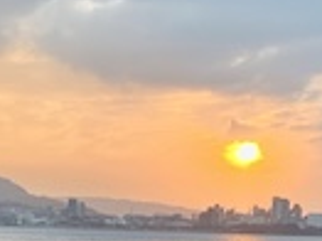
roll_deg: -1.9
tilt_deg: -3.4
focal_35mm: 127
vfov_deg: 11.4
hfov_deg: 15.2
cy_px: 298
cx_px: -25
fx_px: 1180
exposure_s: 1/521
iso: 50
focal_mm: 5.7
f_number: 1.5
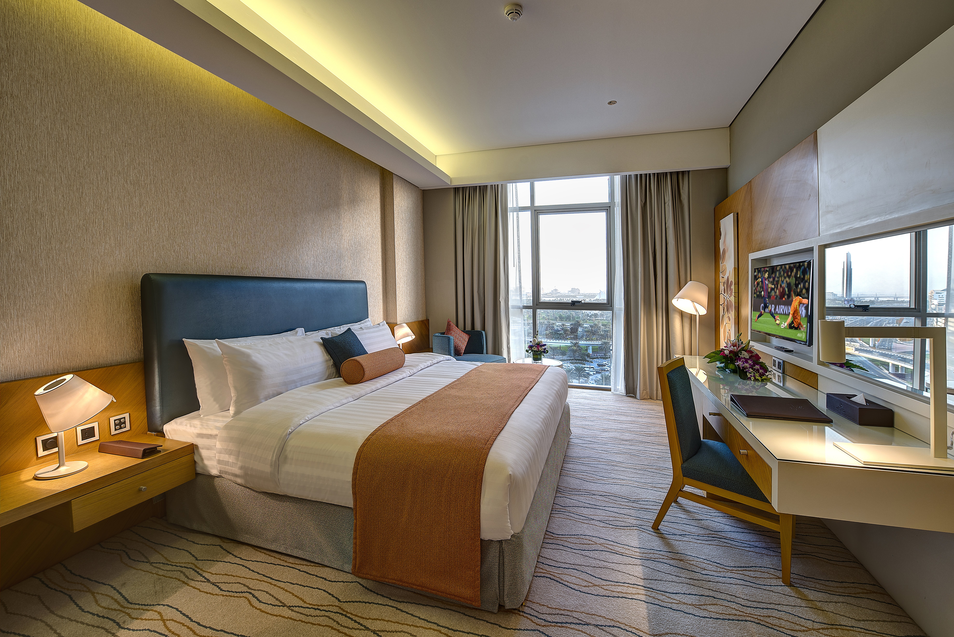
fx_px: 371
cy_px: 318
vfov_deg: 81.2
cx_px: 477
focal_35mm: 14
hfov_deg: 104.2
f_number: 8
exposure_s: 1/6
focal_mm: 14
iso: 100
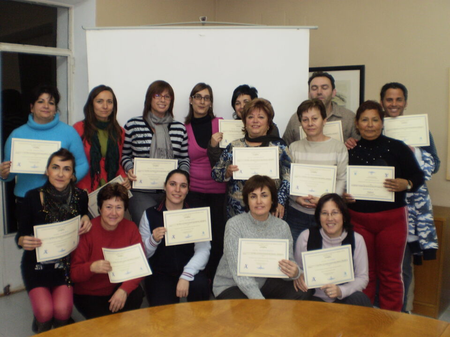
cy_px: 168
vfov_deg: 39.7
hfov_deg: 51.4
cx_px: 225
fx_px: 468
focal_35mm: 36
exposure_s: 1/30
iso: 125
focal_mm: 6.3
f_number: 3.1
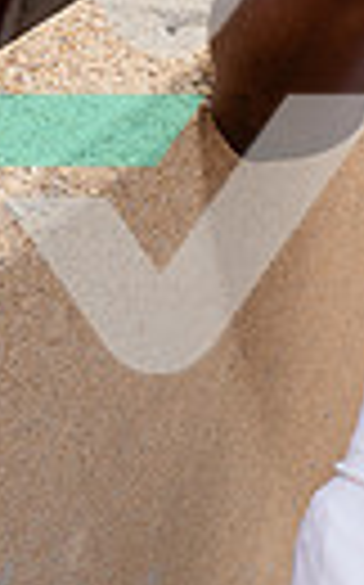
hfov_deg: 8.4
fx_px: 2418
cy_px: -81
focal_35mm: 152
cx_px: 607
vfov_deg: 13.5
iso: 200
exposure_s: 1/250
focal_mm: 43
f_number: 8
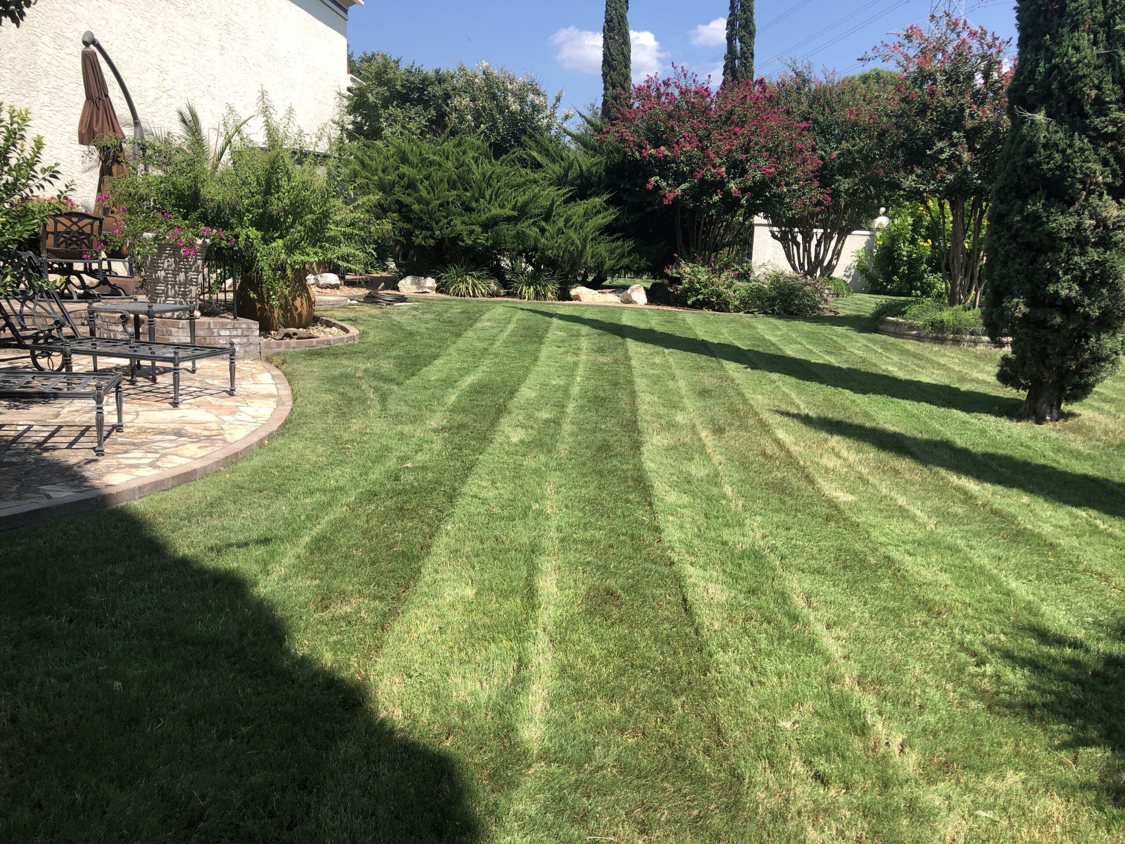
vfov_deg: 49.7
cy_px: 422
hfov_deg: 63.4
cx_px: 562
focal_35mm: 28
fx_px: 910
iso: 20
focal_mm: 3.99
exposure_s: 1/1080
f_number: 1.8
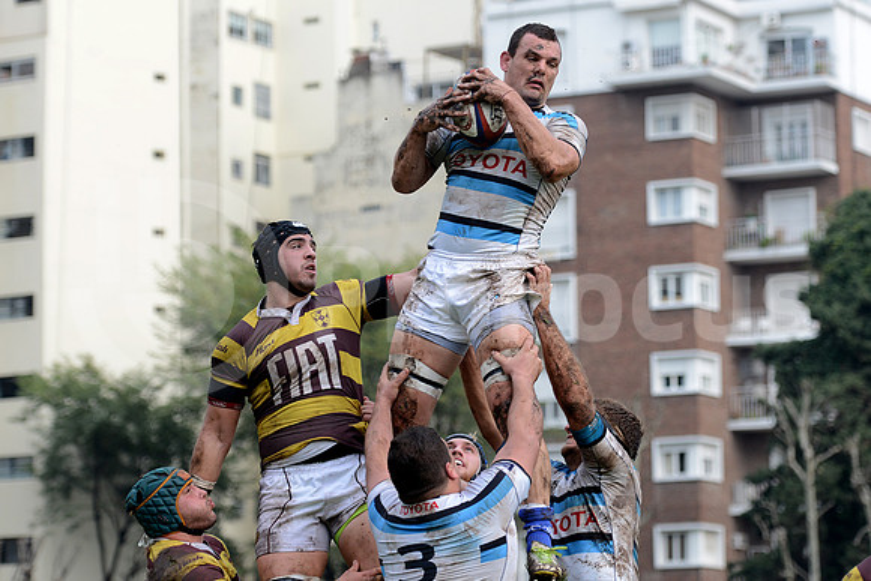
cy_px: 290
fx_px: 3025
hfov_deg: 16.4
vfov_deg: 11.0
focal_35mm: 125
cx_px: 436
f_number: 4
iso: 500
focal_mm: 125
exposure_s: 1/1000
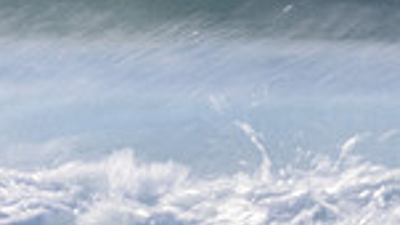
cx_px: -138
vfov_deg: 0.5
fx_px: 24982
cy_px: -344
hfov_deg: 0.9
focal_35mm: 2355
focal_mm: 500
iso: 125
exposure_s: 1/20
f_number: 25
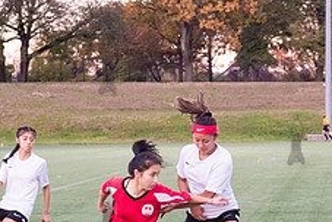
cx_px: 193
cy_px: 198
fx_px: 988
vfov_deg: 12.7
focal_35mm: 107
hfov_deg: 19.1
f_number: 5
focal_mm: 32
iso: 2000
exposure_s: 1/250
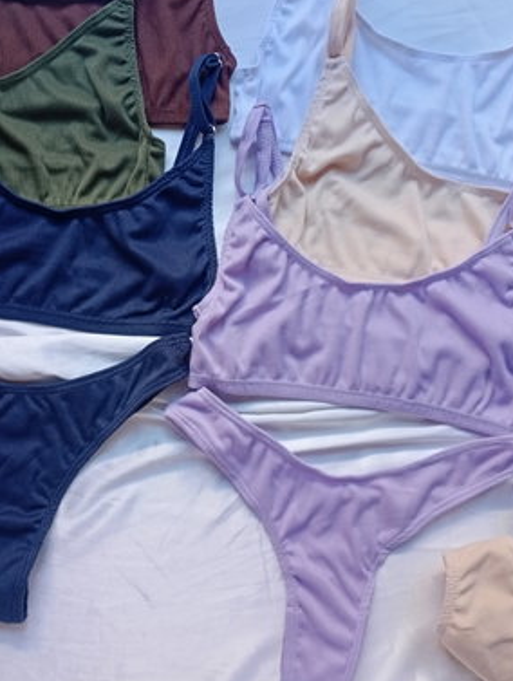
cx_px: 186
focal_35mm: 38
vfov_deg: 48.9
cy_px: 313
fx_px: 749
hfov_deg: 37.5
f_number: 1.8
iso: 214
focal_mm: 3.98
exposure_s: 1/33.3
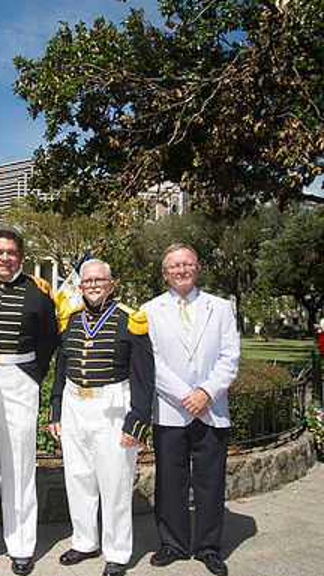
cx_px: -56
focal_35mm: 38
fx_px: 580
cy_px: 288
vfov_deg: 52.8
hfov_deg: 27.7
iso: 200
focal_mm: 24
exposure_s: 1/250
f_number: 9
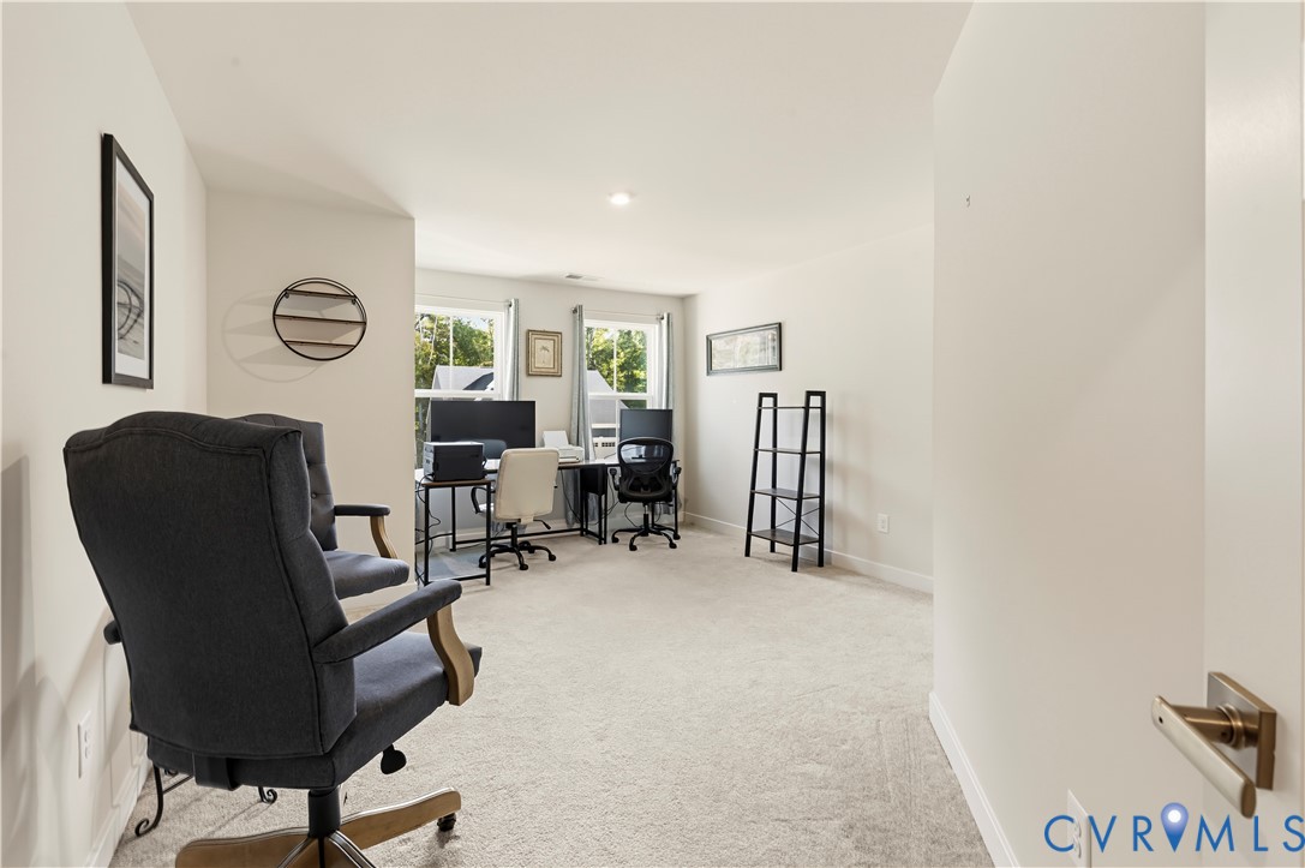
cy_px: 434
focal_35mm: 16
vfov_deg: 73.7
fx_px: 580
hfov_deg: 96.8
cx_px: 652
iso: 1600
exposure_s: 1/8
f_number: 9
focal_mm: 16
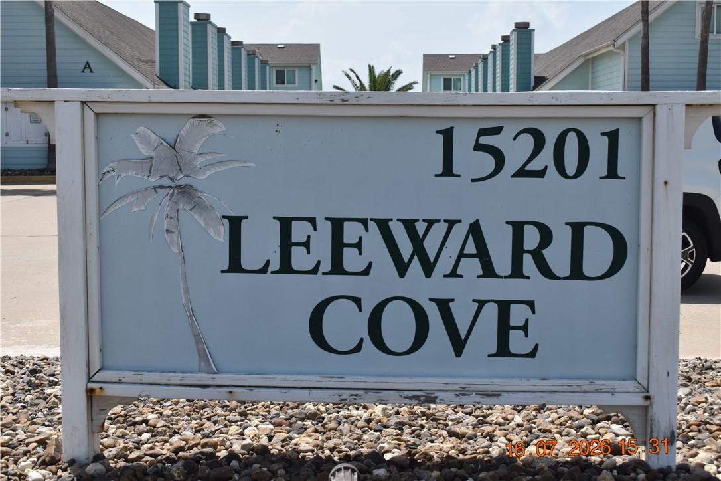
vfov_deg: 26.5
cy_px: 240
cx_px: 360
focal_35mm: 51
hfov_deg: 38.9
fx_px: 1021
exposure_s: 1/2000
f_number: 7.1
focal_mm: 34
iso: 400
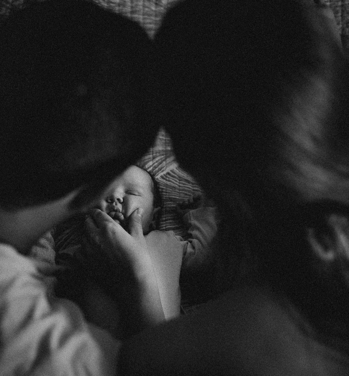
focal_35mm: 82
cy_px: 211
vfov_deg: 21.9
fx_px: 970
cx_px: 122
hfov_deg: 20.3
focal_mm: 35
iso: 200
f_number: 2
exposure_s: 1/250
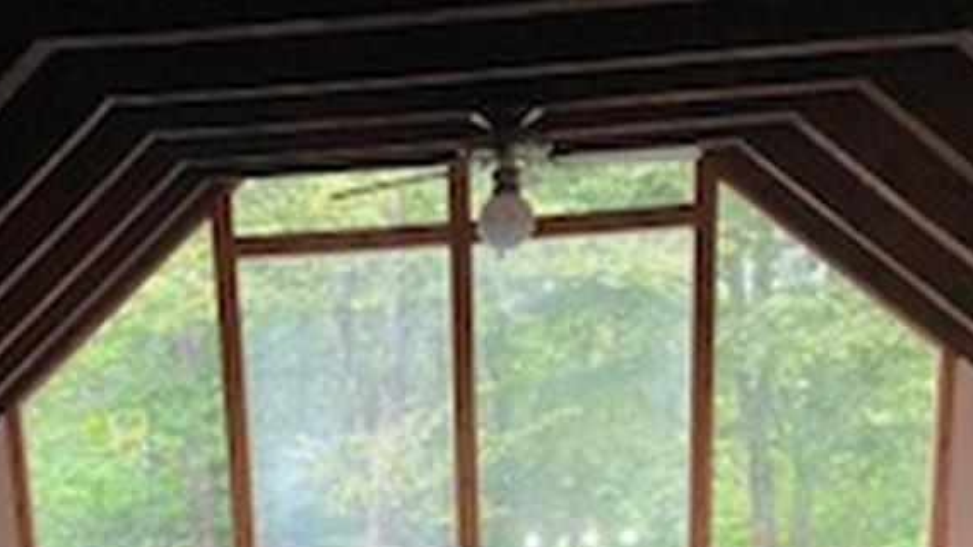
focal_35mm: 51
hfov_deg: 39.9
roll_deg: +4.1
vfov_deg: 21.8
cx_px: 296
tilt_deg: -14.1
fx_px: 1316
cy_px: 655
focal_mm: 4.25
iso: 500
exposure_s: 1/60
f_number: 1.8
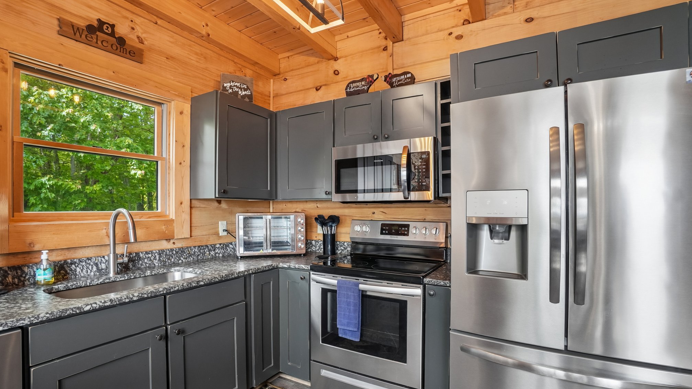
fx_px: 294
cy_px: 218
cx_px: 341
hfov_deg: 99.4
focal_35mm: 16
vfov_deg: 66.8
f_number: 8
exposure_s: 1/20
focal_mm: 10
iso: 400
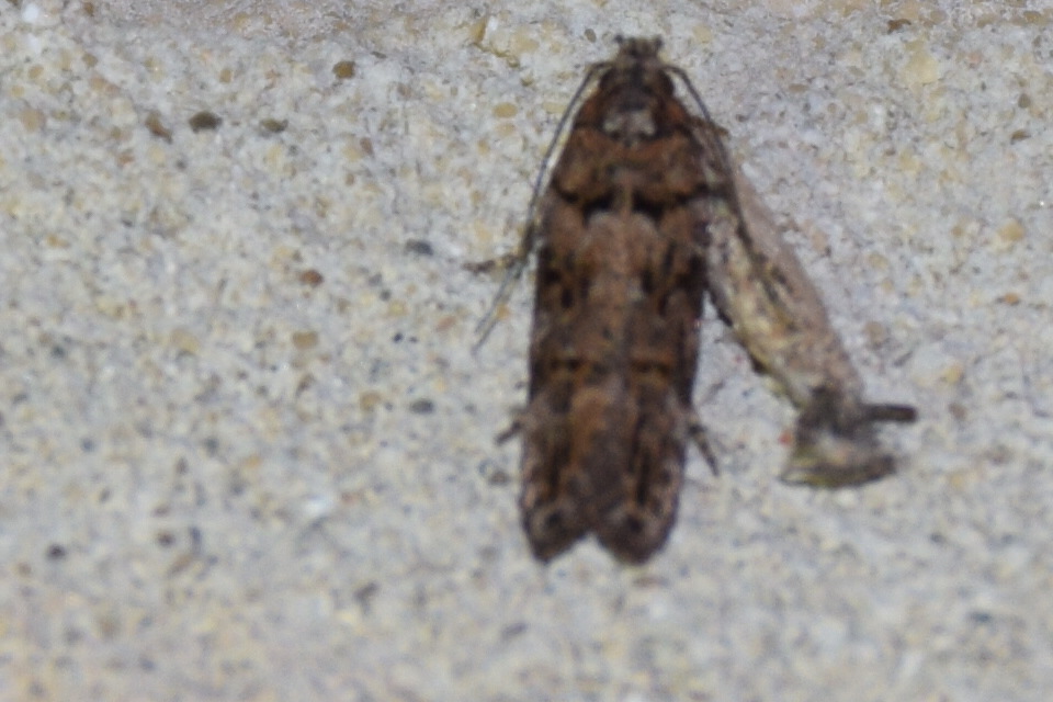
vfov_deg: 6.5
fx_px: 6142
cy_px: 351
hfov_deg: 9.8
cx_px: 526
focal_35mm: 210
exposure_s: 1/60
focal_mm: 140
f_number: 6.3
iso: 320
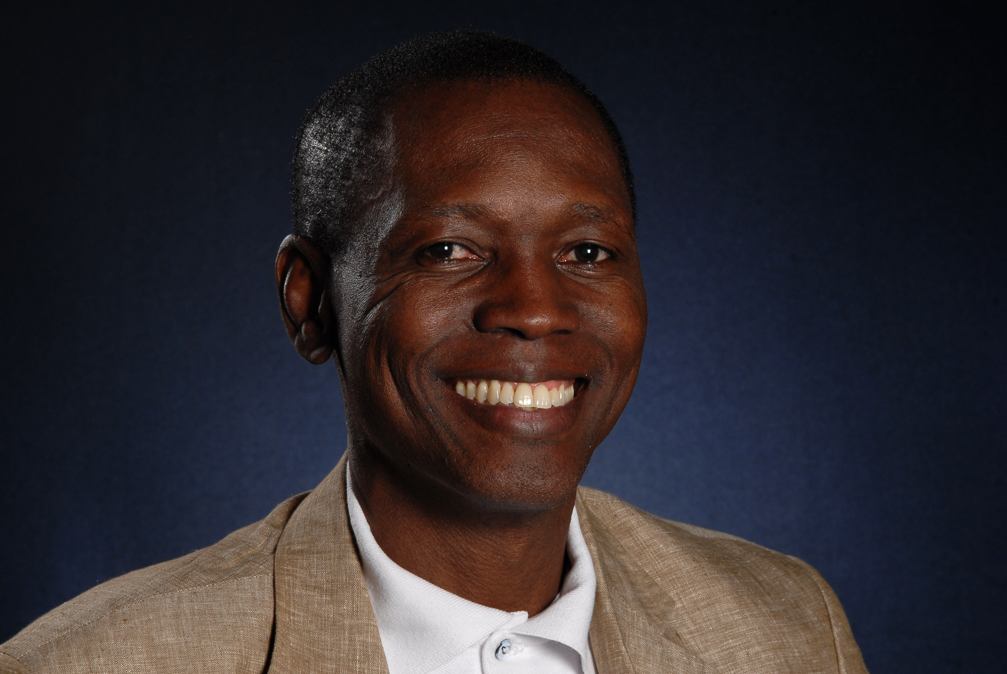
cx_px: 504
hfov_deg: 10.1
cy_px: 337
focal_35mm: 202
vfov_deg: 6.8
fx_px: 5671
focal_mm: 135
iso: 160
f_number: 11
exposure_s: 1/125
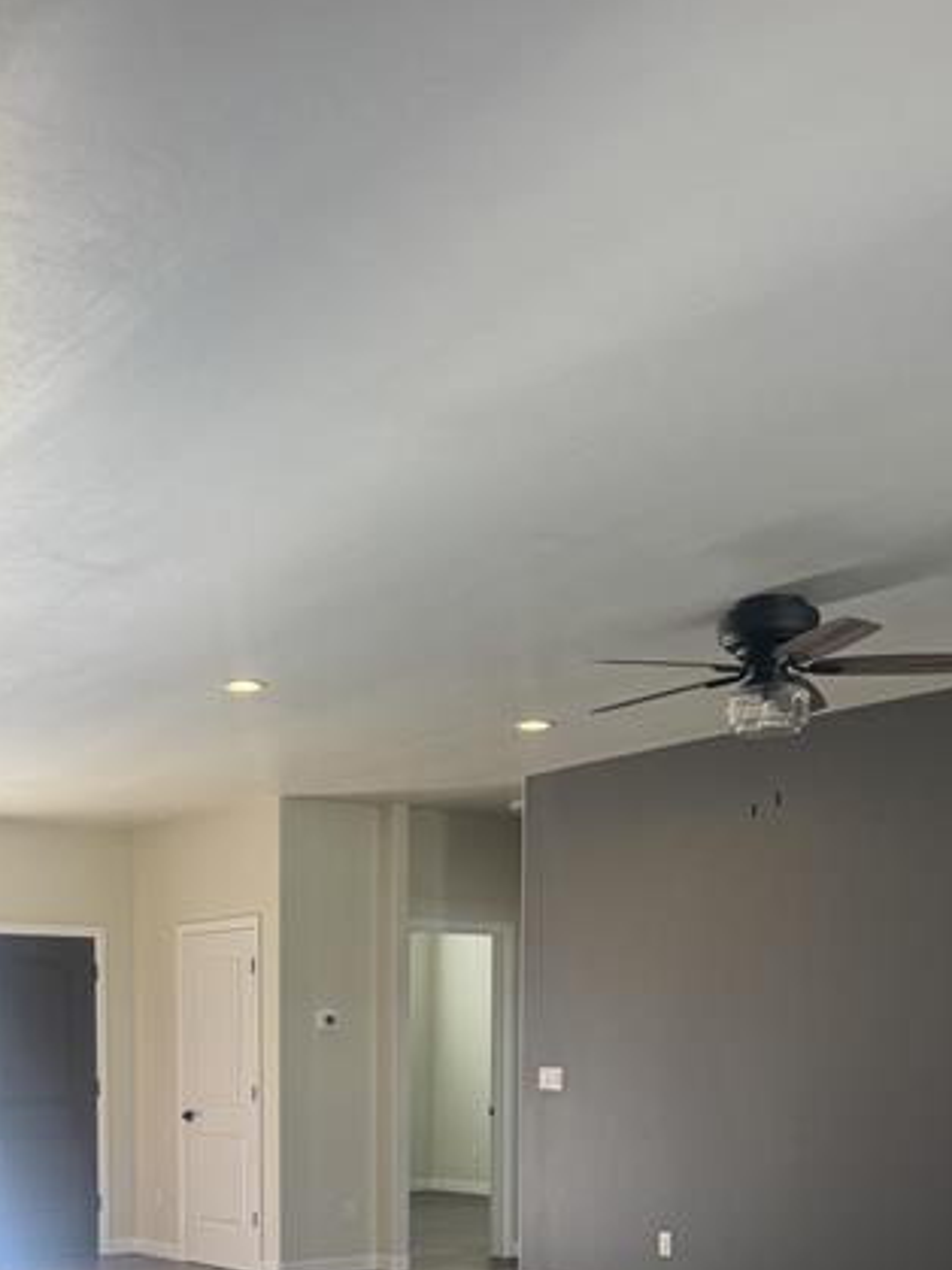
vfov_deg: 39.8
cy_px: 1140
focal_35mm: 44
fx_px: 1614
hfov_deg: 32.2
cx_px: 230
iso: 100
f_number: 1.78
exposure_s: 1/120
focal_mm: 6.76
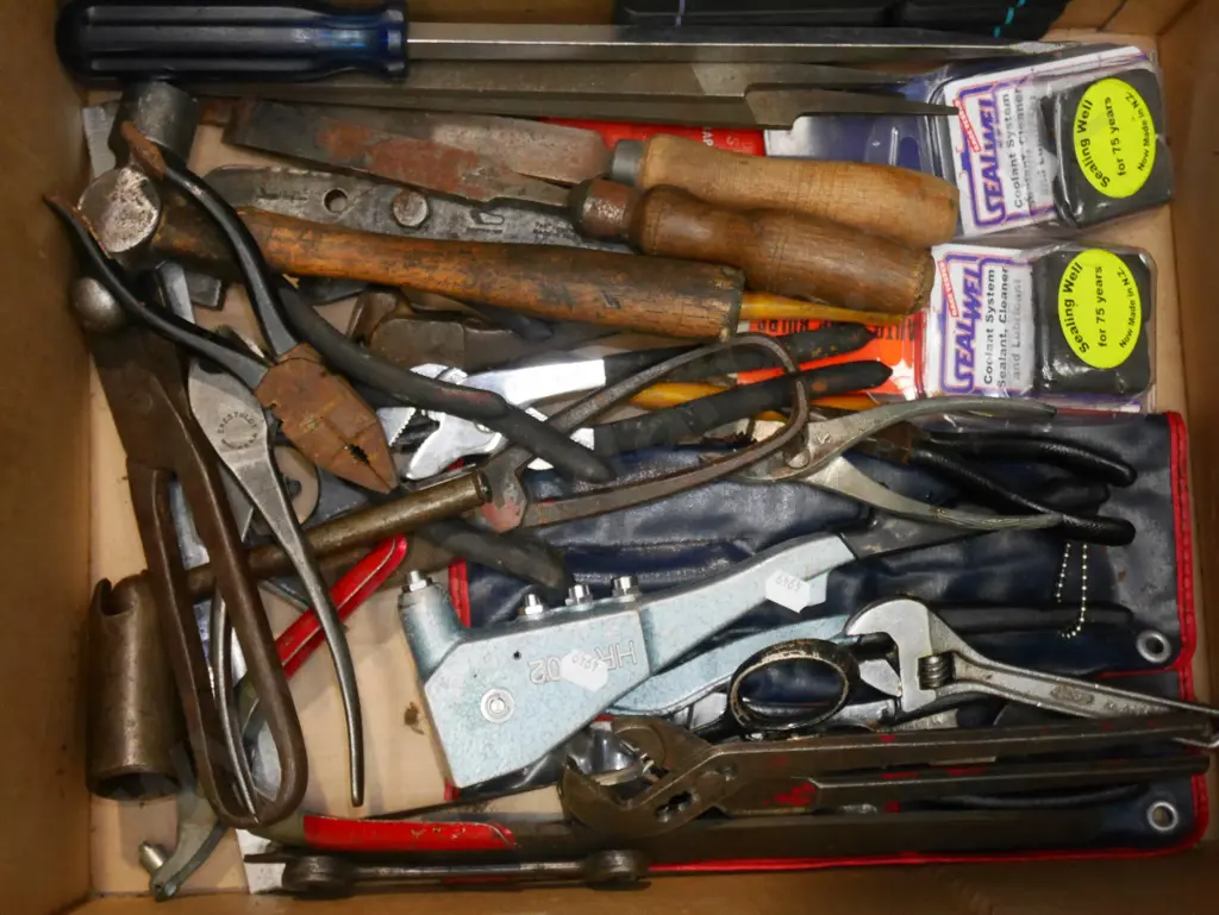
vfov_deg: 32.9
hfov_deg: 42.9
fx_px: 1550
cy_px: 458
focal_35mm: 44
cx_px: 610
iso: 3200
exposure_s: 1/60
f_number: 4.9
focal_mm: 22
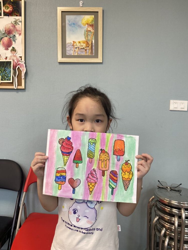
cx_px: 94
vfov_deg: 67.3
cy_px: 125
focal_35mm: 26
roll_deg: -1.3
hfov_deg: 53.1
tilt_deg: -2.2
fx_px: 188
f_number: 1.8
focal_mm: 4.25
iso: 64
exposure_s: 1/100
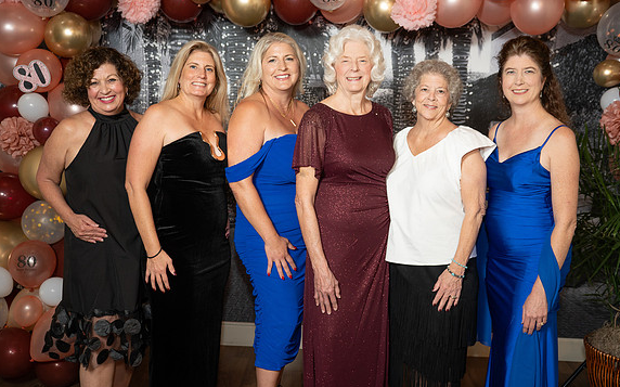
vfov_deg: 32.7
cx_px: 309
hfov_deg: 50.4
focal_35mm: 39
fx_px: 659
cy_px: 191
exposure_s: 1/160
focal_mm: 37.7
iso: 1000
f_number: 2.8
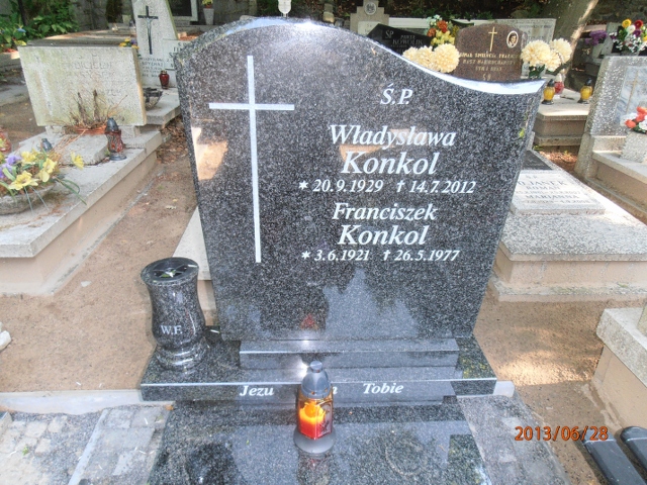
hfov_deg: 71.6
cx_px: 324
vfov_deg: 56.8
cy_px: 242
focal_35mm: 24
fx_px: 449
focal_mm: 4.2
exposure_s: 1/30
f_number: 3
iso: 125
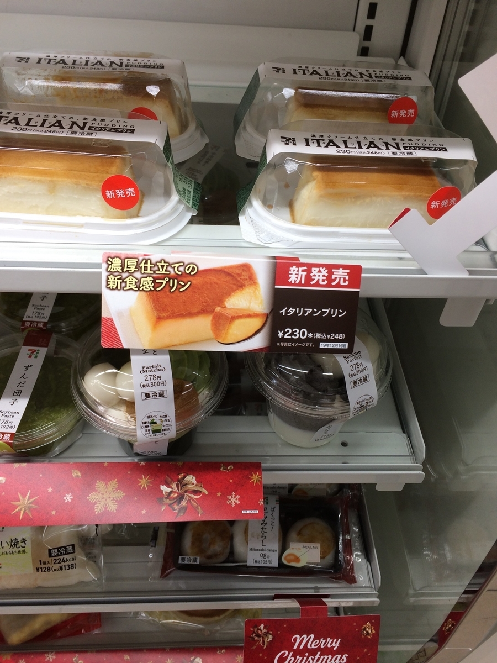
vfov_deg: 61.7
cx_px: 248
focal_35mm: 29
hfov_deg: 48.2
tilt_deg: -48.6
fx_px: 555
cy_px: 332
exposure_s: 1/60
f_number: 2.2
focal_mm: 4.15
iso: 40
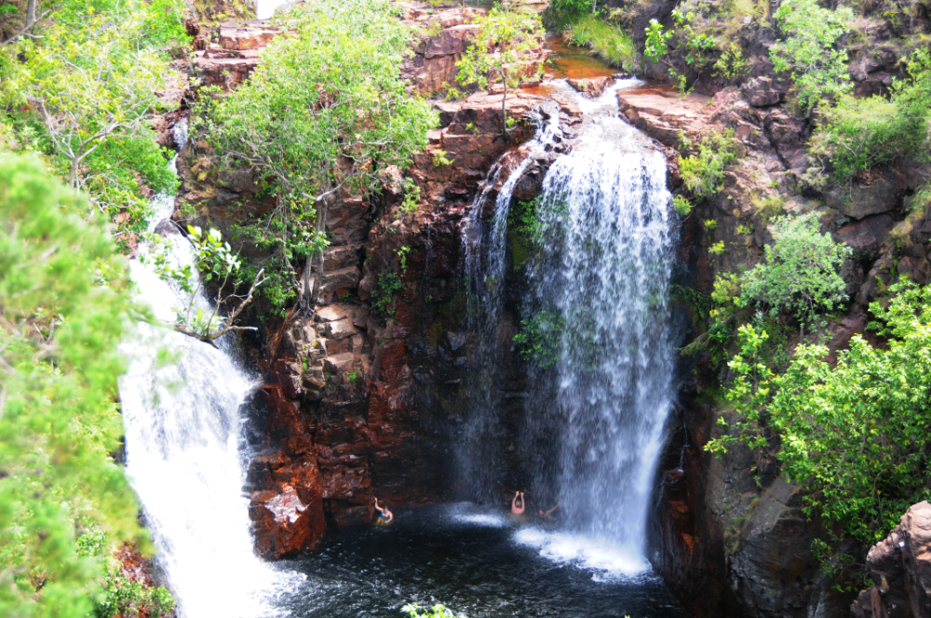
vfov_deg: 18.1
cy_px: 309
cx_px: 466
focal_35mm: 75
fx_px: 1937
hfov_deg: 27.0
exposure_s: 1/80
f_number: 5
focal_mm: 50
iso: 200
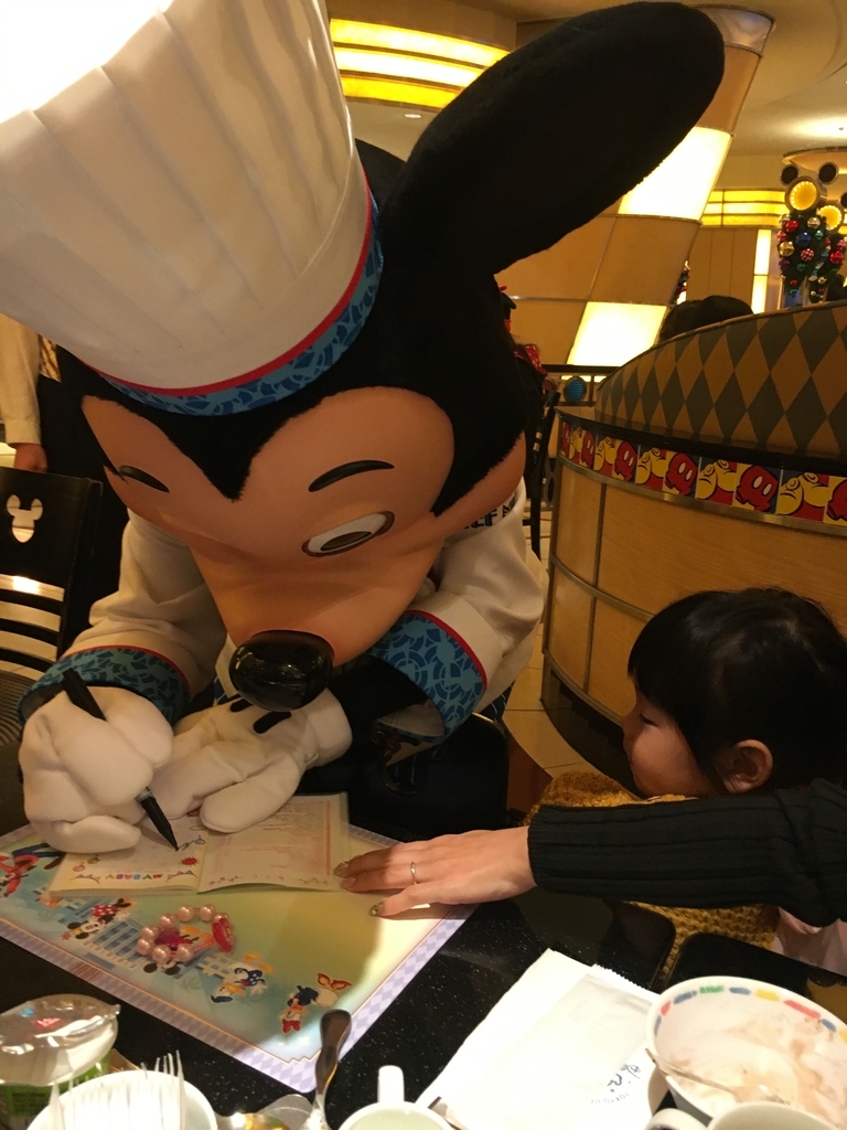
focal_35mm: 29
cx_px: 424
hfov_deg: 48.2
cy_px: 565
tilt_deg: -12.1
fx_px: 946
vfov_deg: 61.7
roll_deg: -3.7
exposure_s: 1/30
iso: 160
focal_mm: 4.15
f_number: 2.2
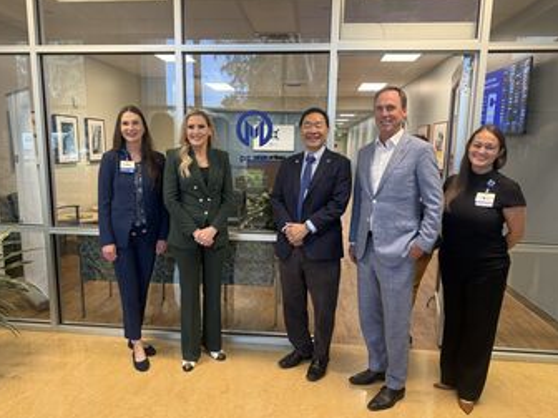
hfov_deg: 69.4
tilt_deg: -9.2
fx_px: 403
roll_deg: -1.0
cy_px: 210
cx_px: 272
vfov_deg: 54.9
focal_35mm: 25
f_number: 1.78
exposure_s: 1/60
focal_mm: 6.76
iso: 200
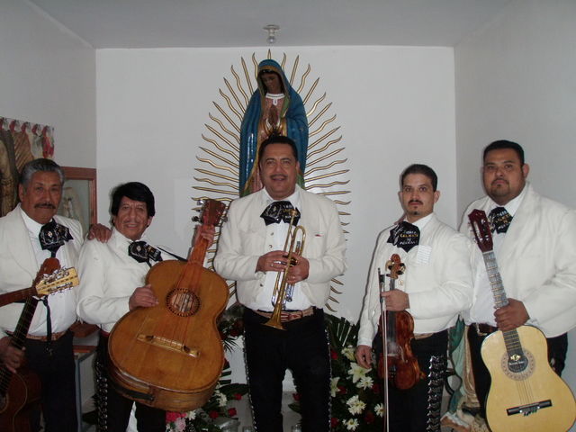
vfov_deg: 37.7
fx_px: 632
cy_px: 216
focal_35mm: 38
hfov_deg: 49.0
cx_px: 288
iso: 250
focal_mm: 6.7
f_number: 3.5
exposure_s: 1/30
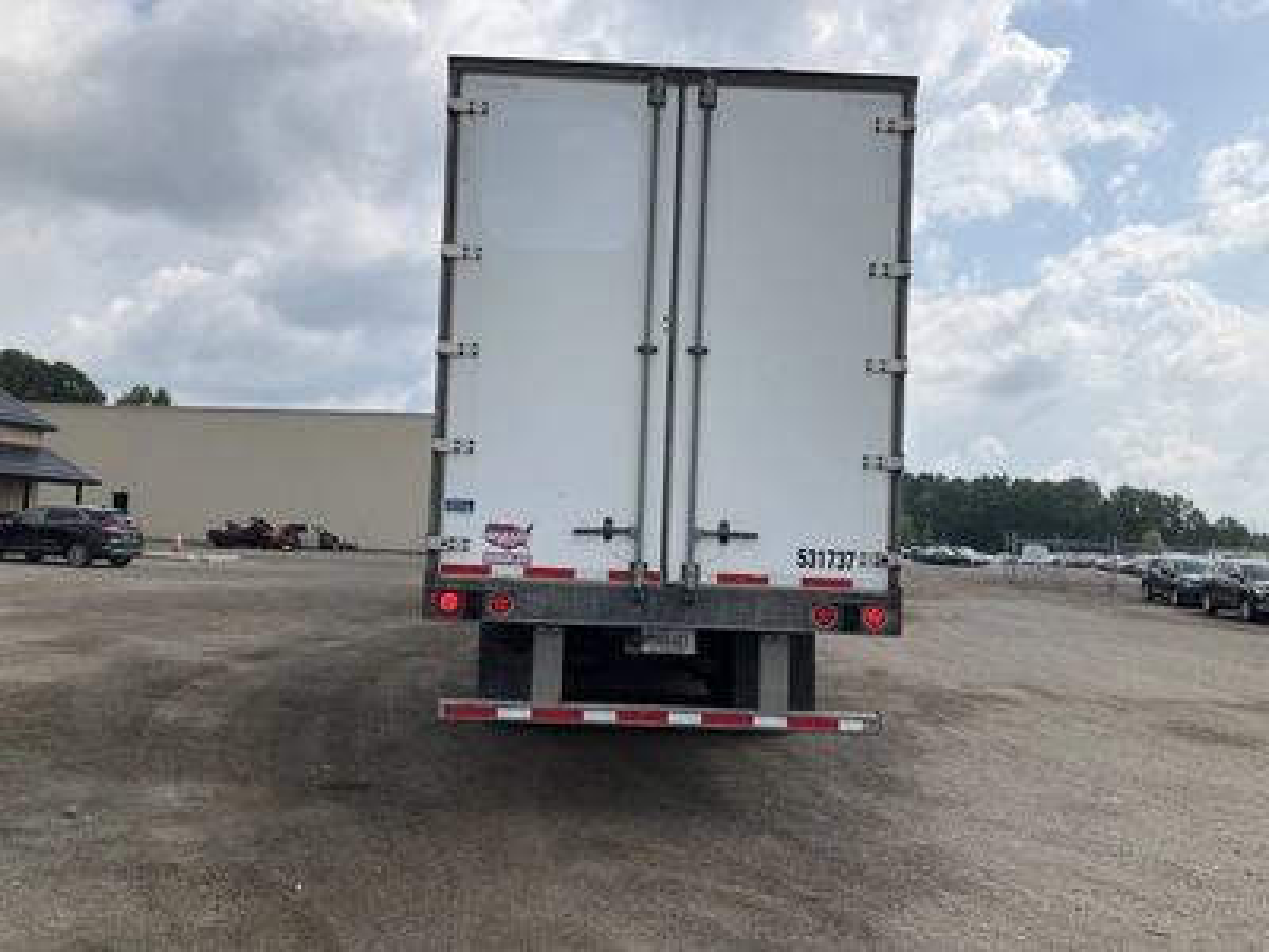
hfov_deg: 61.7
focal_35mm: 29
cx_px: 634
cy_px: 476
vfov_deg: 48.2
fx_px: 1063
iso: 25
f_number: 1.8
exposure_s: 1/2427
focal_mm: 3
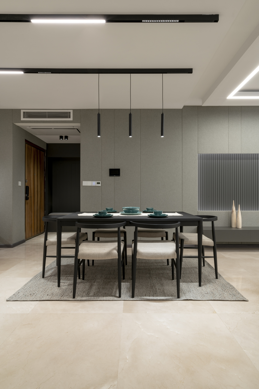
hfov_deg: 64.6
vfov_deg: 86.9
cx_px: 130
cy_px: 194
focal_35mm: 19
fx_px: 205
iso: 100
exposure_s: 1.6
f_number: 22
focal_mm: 19
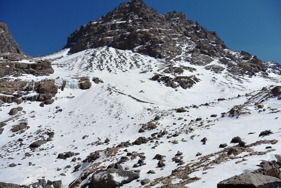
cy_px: 94
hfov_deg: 63.6
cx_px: 140
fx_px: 227
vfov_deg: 45.1
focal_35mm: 29
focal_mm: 11
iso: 100
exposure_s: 1/1600
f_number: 5
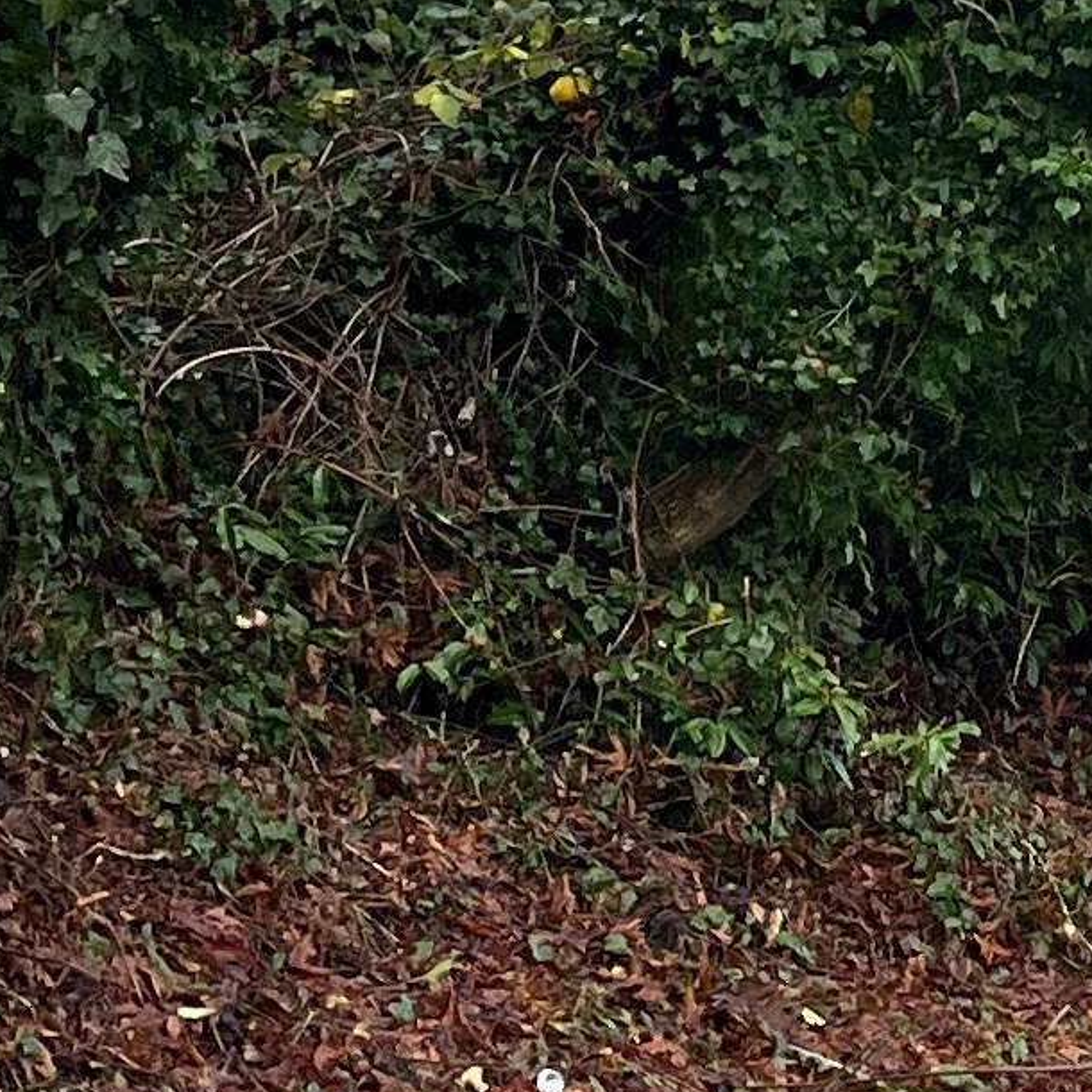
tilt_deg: +3.0
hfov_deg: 10.4
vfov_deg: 11.4
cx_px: 2354
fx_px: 5425
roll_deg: +1.6
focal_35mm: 152
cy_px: 113
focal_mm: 5.1
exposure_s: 1/1163
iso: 50
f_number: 1.6
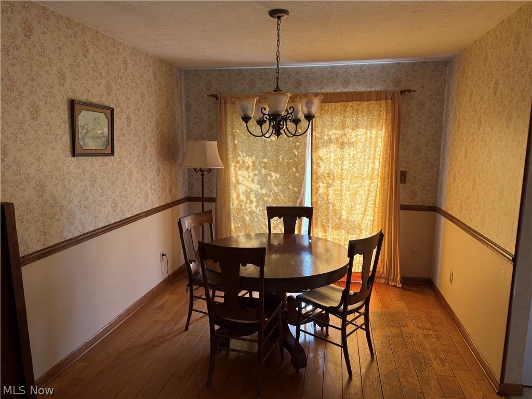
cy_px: 200
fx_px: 369
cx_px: 266
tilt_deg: -8.2
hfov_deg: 71.6
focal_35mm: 24
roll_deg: -0.5
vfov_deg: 56.8
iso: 160
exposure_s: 1/233
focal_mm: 6.76
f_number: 1.78
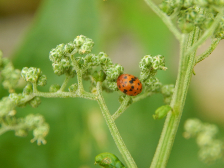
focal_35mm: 182
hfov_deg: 10.9
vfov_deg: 8.2
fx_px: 1178
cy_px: 84
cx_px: 112
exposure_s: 1/30
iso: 125
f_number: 5.3
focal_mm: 32.8
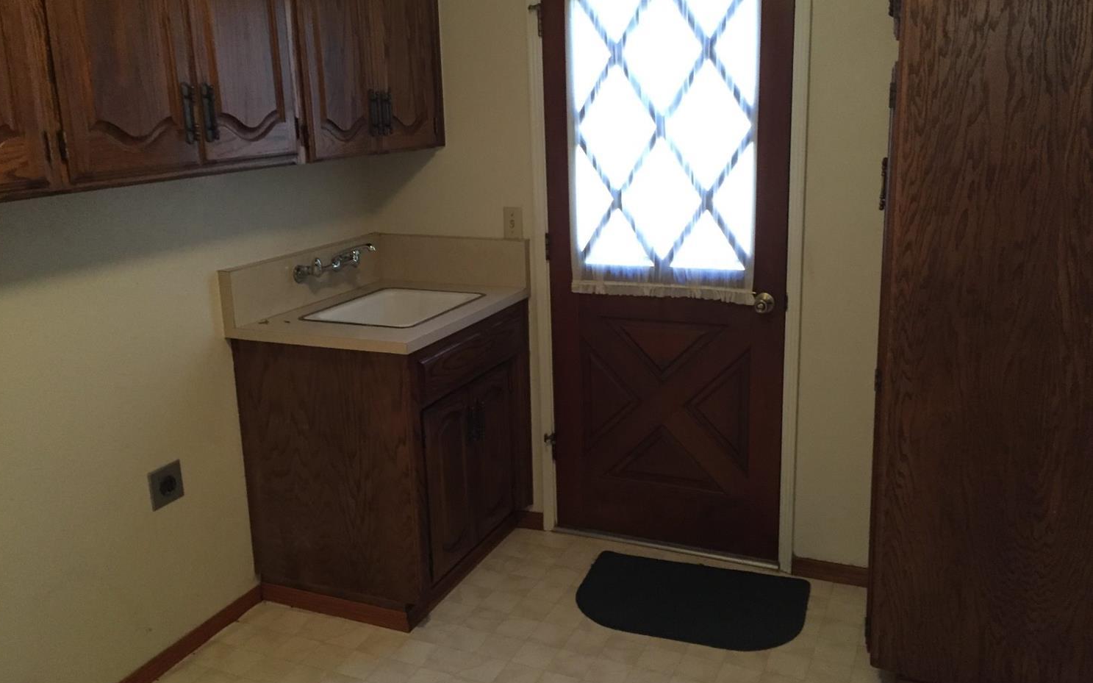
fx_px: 923
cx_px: 542
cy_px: 331
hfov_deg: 61.2
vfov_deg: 40.6
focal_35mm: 31
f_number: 2.2
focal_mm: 4.15
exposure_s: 1/30
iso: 250
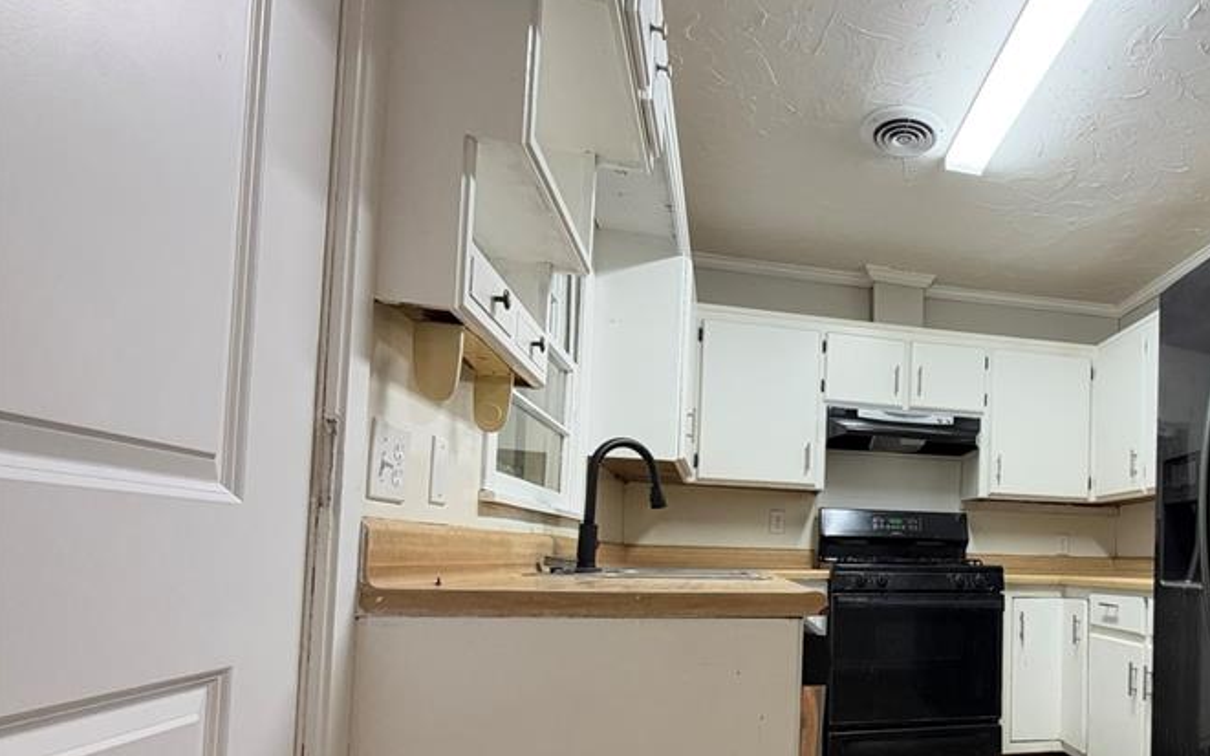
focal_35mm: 23
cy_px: 538
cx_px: 932
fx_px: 758
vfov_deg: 51.4
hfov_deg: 71.0
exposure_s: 1/60
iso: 200
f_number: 2.2
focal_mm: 2.22
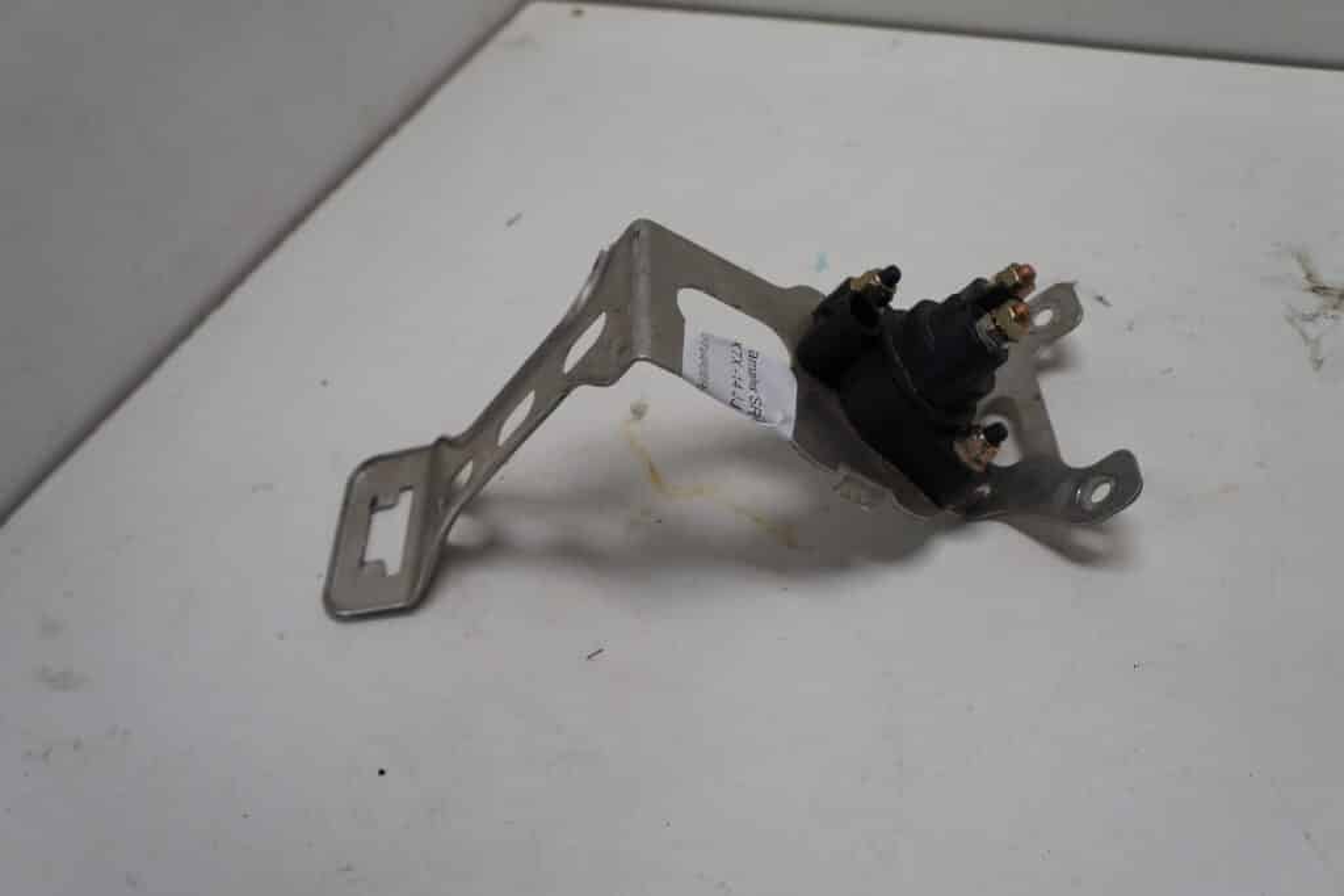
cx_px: 672
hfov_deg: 61.9
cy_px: 448
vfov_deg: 43.6
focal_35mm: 30
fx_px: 1120
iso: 100
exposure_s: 1/60
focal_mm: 20
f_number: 5
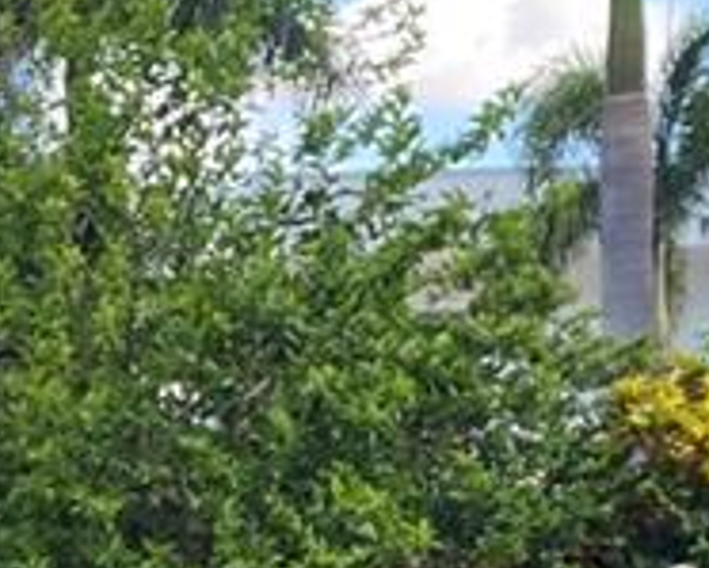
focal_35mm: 164
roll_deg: -0.7
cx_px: 160
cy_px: 1311
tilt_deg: -9.2
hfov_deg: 11.7
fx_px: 3443
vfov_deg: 8.7
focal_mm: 4.25
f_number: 1.8
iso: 32
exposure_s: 1/398
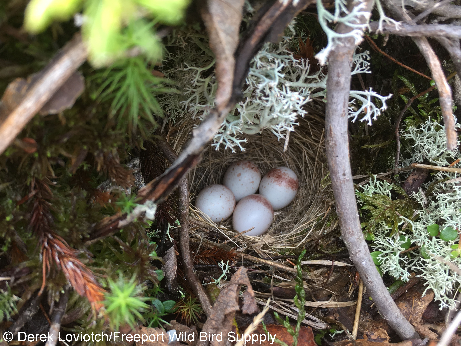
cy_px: 173
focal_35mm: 29
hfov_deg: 61.7
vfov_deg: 48.2
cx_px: 230
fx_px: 386
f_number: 2.2
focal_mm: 4.15
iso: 32
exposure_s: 1/60
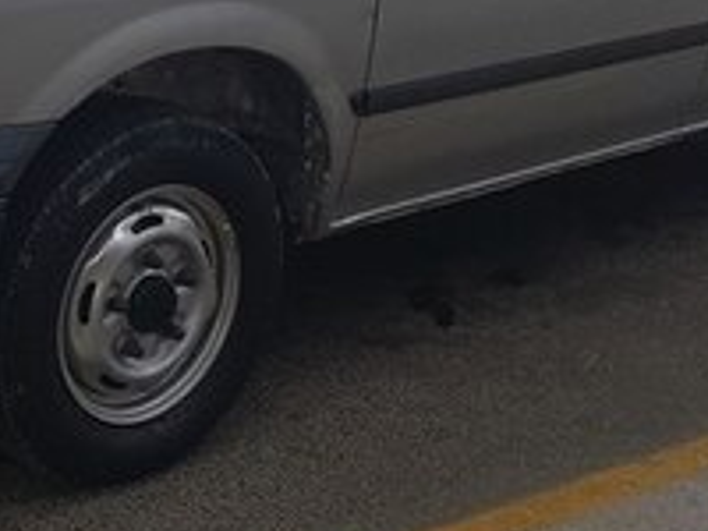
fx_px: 1759
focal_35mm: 86
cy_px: -73
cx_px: 110
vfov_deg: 16.6
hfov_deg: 22.4
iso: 50
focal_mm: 4.2
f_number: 1.7
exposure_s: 1/1352
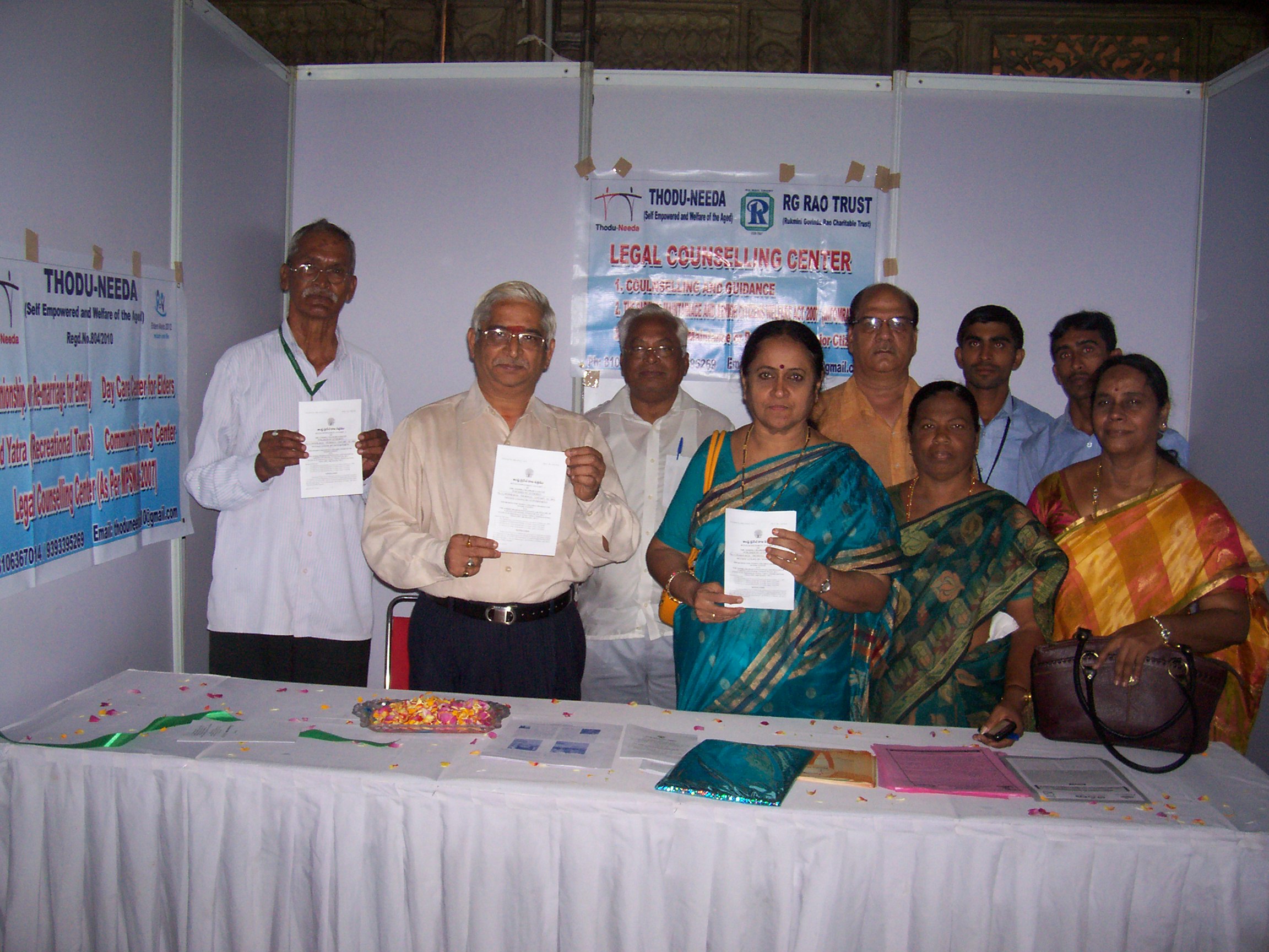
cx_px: 634
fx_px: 1246
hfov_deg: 54.0
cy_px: 476
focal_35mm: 34
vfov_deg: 41.8
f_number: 2.7
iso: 140
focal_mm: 5.6
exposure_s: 1/112
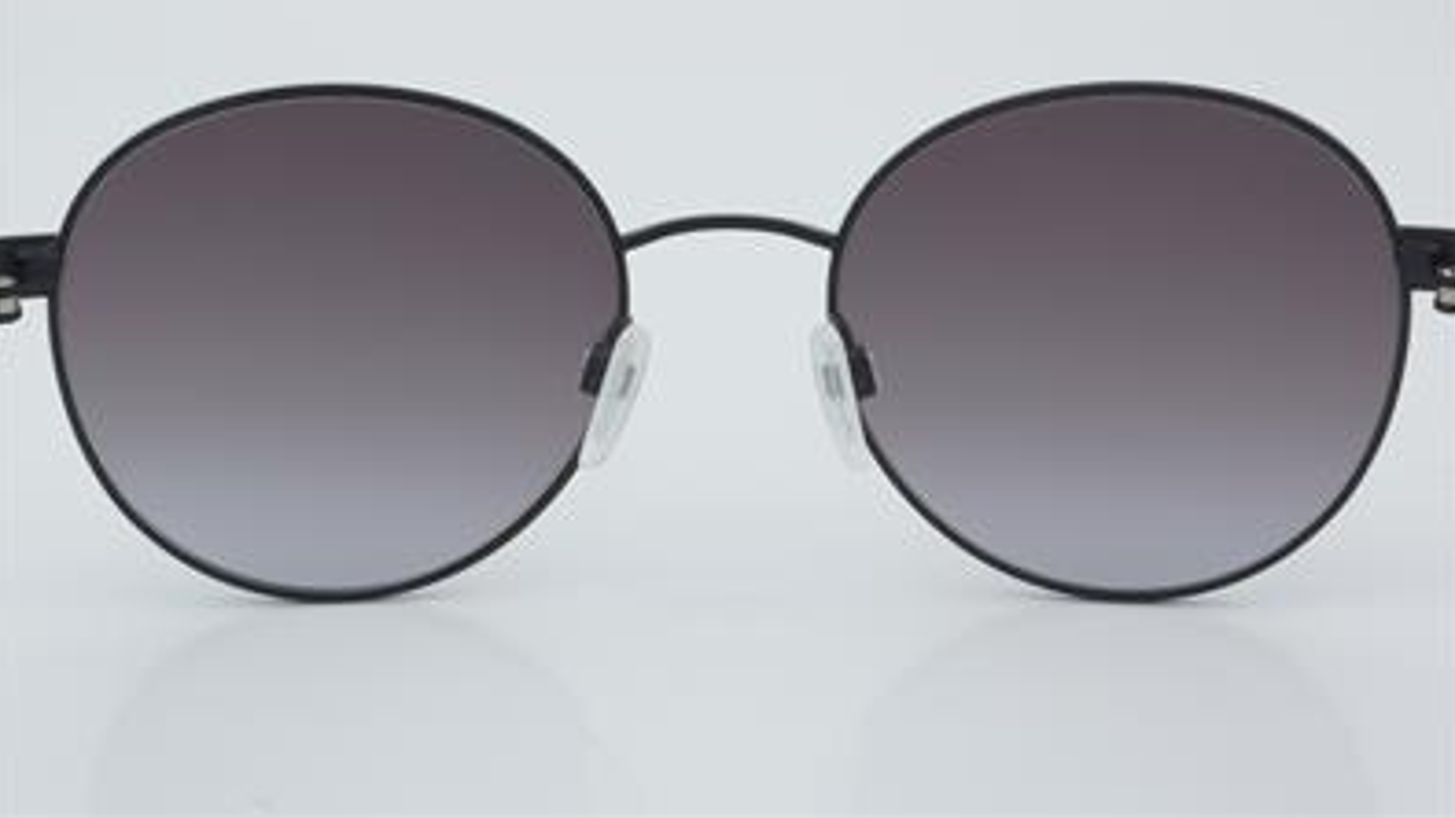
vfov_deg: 13.8
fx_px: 3376
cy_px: 332
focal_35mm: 88
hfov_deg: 24.3
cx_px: 726
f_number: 32
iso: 100
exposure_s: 1/4
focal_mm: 55
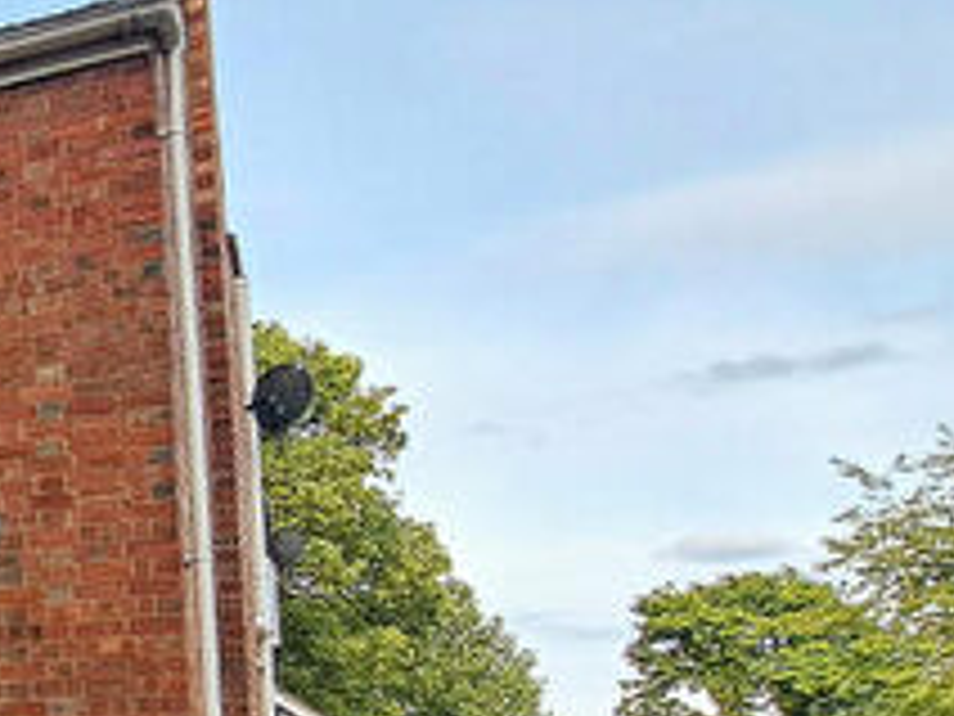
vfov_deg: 32.8
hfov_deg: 31.7
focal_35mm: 43
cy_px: 556
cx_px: -333
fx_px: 1185
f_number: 2.2
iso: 50
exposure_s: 1/405
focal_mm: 1.74
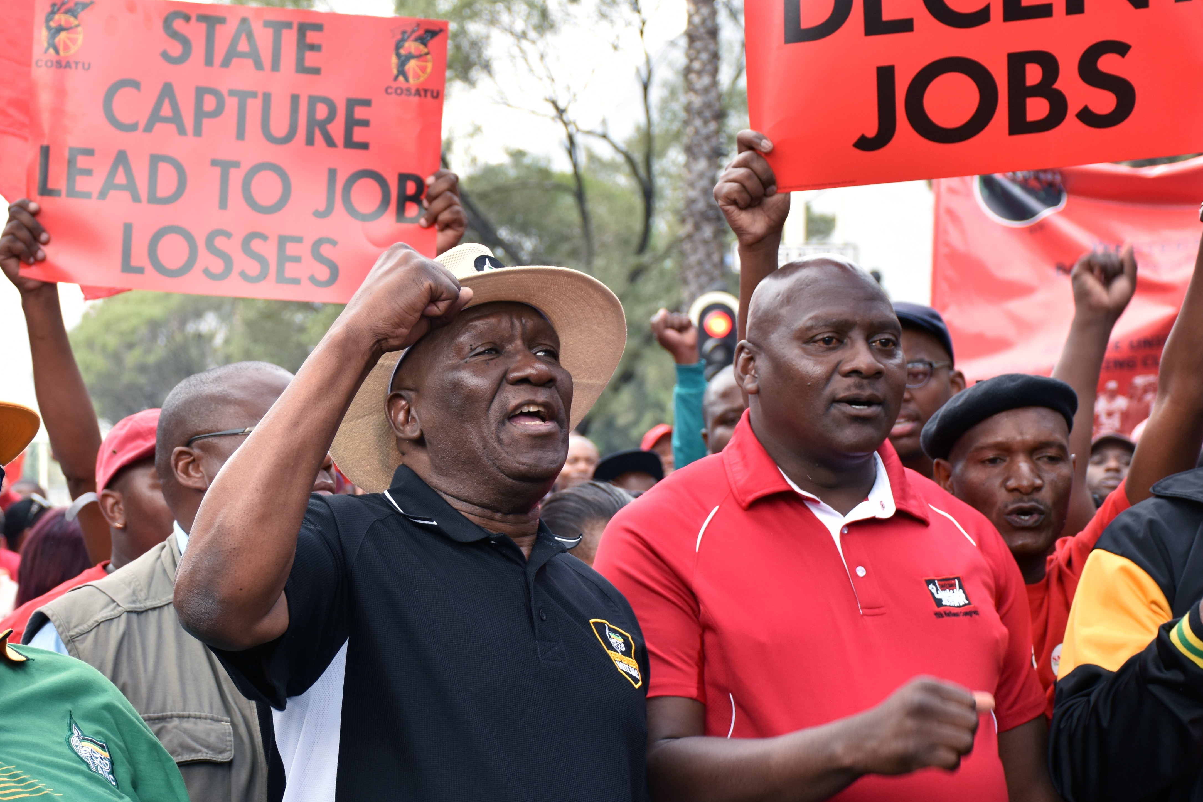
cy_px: 527
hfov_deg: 21.7
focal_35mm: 94
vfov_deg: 14.6
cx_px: 460
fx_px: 3131
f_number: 5
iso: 320
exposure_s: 1/250
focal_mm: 45
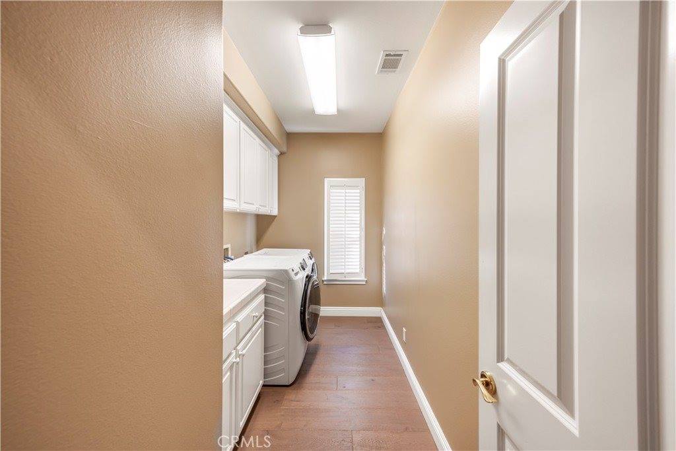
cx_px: 338
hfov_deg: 108.3
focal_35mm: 13
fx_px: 244
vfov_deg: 85.4
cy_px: 226
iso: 200
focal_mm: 13
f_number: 8
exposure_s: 1/8
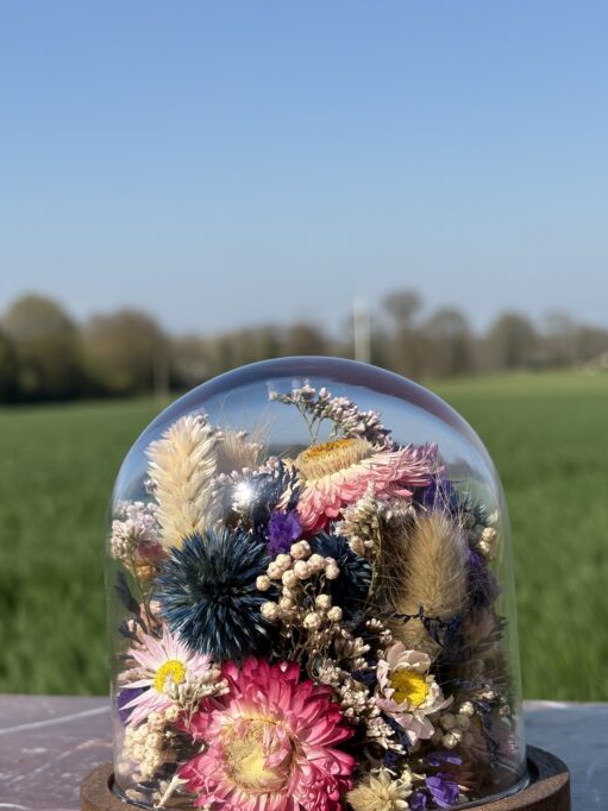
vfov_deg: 31.7
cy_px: 460
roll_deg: +1.9
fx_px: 1429
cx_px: 276
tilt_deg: -4.1
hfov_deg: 24.0
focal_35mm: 61
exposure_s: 1/3125
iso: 32
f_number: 1.6
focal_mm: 5.96
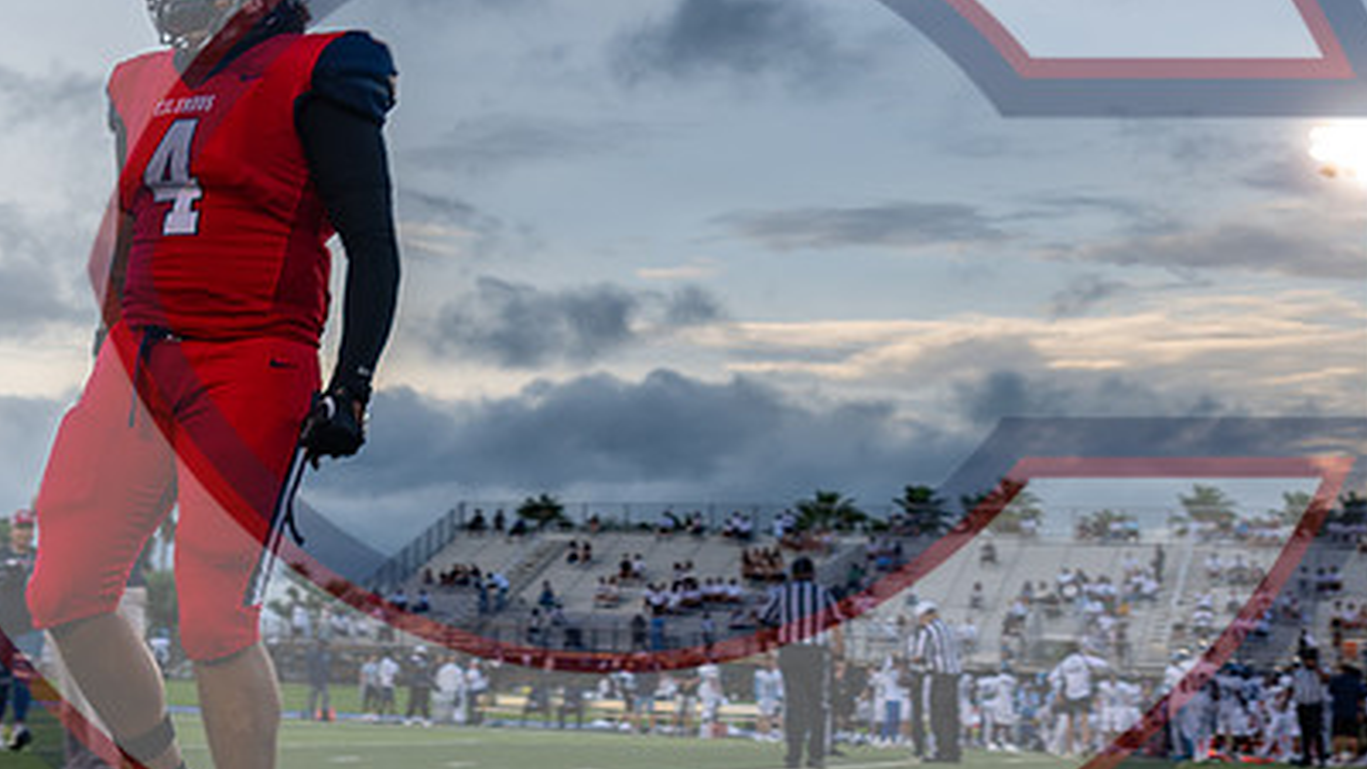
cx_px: 454
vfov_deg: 17.2
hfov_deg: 29.9
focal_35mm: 70
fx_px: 2537
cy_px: 438
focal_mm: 24
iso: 110
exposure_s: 1/200
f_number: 4
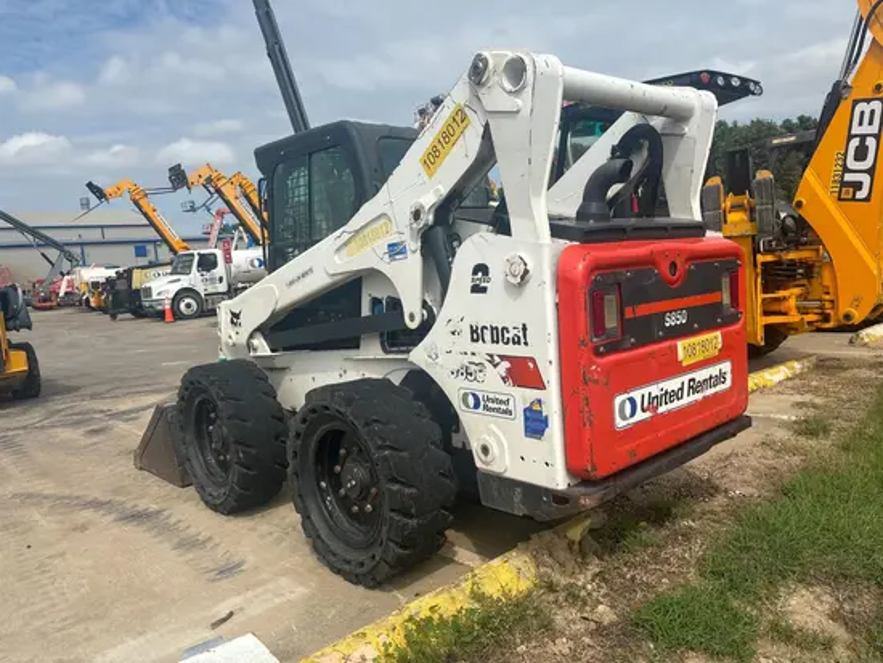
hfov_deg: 67.3
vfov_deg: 53.1
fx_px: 664
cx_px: 442
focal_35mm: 26
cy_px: 332
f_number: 1.6
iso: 50
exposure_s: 1/4630
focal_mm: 5.96
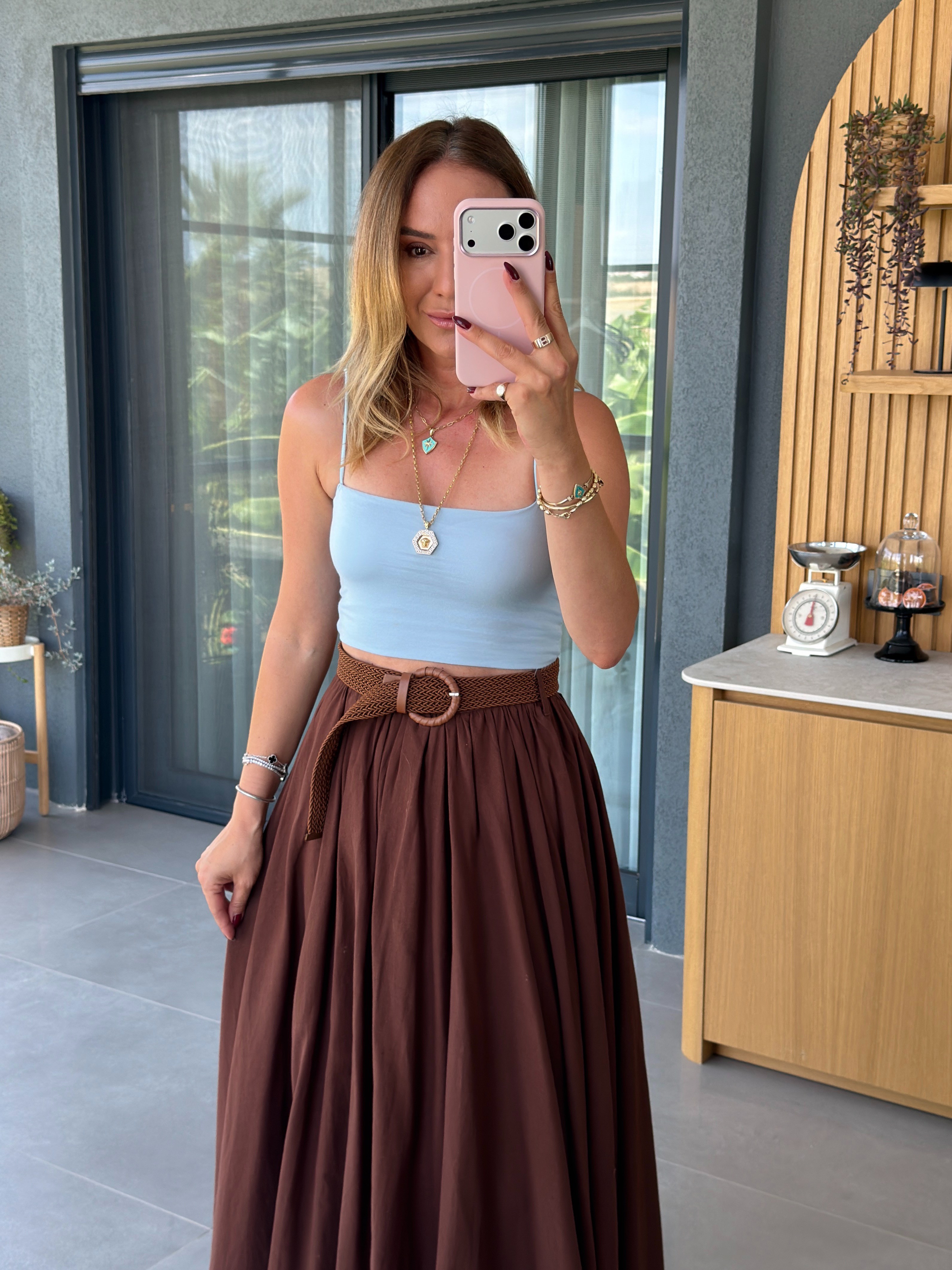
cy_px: 635
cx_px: 476
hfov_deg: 31.5
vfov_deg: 41.2
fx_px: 1687
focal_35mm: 46
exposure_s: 1/126
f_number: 1.78
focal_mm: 6.76
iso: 50
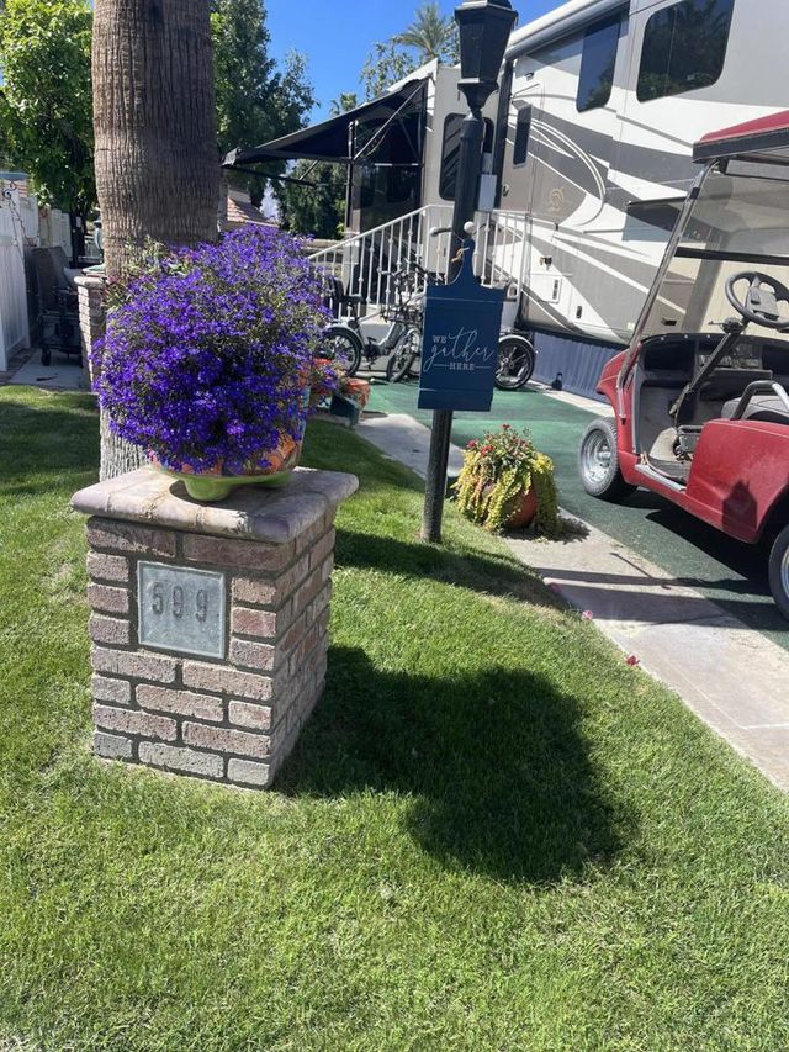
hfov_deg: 54.9
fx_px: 760
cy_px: 526
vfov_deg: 69.4
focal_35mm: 25
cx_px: 394
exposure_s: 1/1534
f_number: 1.6
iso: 32
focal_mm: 5.1
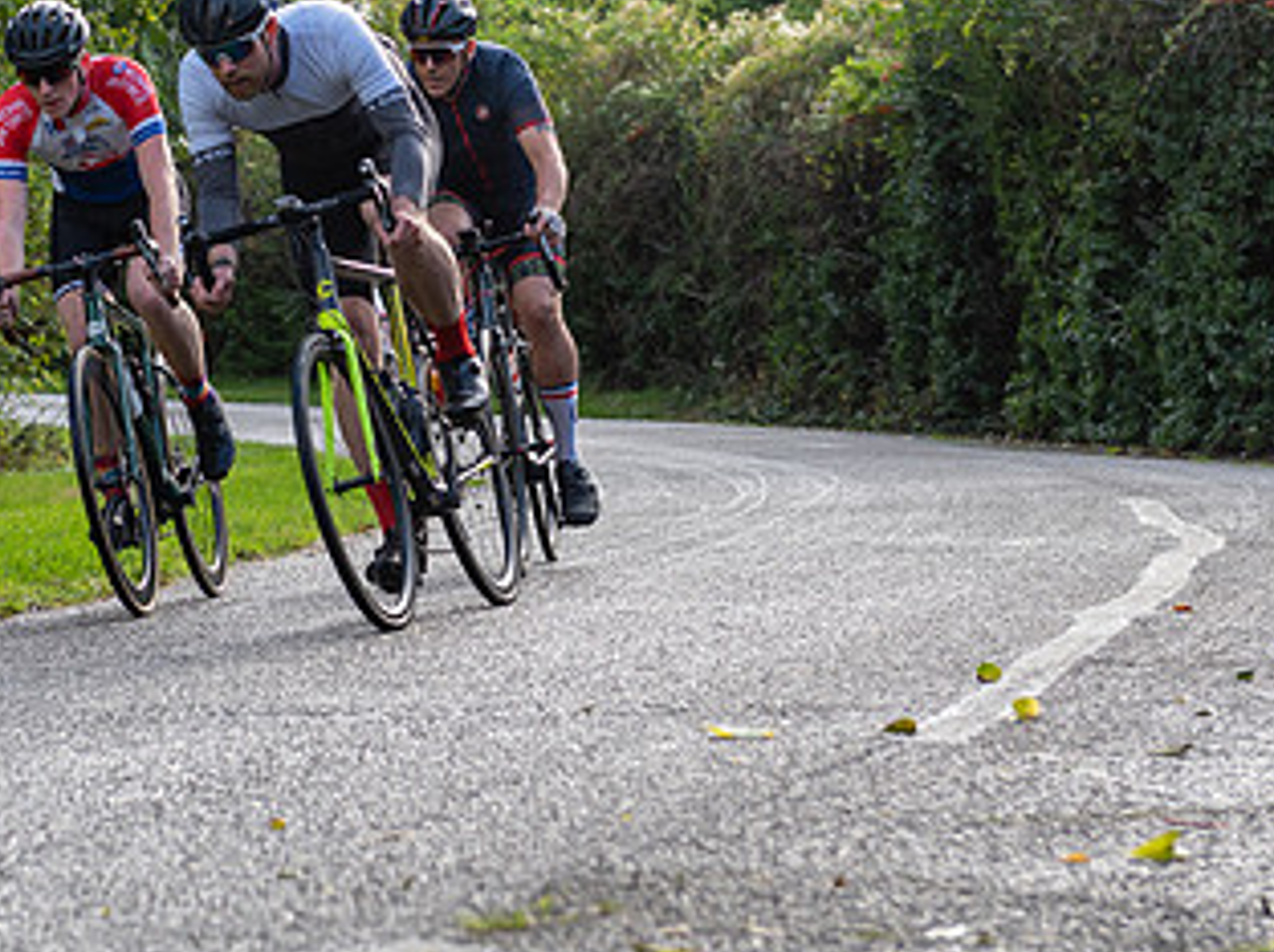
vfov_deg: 10.6
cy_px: 258
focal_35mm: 140
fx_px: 5147
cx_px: 299
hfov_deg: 14.1
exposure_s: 1/500
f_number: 4
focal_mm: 66
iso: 200
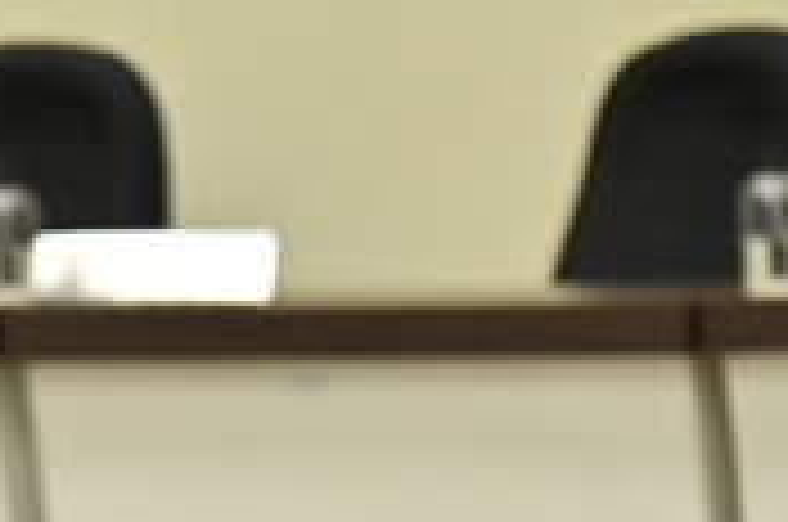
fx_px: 7887
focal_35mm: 361
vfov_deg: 3.7
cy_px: 1168
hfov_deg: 5.7
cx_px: -311
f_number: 4
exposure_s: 1/60
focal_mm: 70
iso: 800
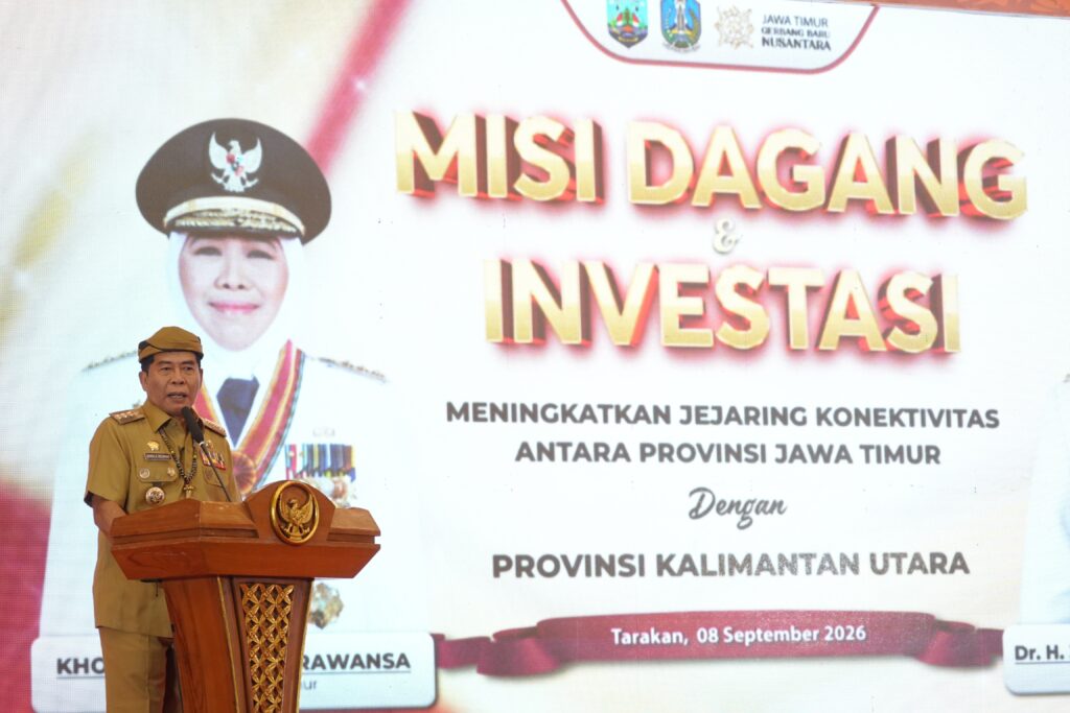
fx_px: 3002
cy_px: 356
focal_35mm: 101
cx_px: 535
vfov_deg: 13.6
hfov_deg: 20.2
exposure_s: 1/100
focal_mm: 101
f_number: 5.6
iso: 2500
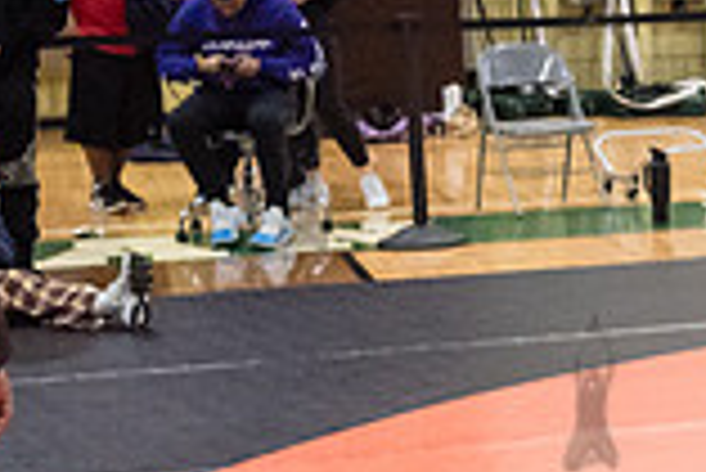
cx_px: 1169
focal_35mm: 129
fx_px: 2532
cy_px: 173
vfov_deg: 10.6
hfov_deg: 14.4
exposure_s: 1/400
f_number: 4
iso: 8000
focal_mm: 35
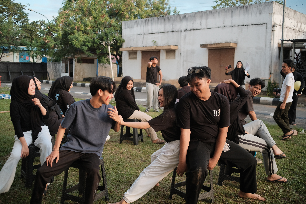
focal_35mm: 35
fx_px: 297
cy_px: 102
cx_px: 153
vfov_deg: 37.9
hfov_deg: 54.4
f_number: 2
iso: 800
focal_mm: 23
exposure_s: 1/800
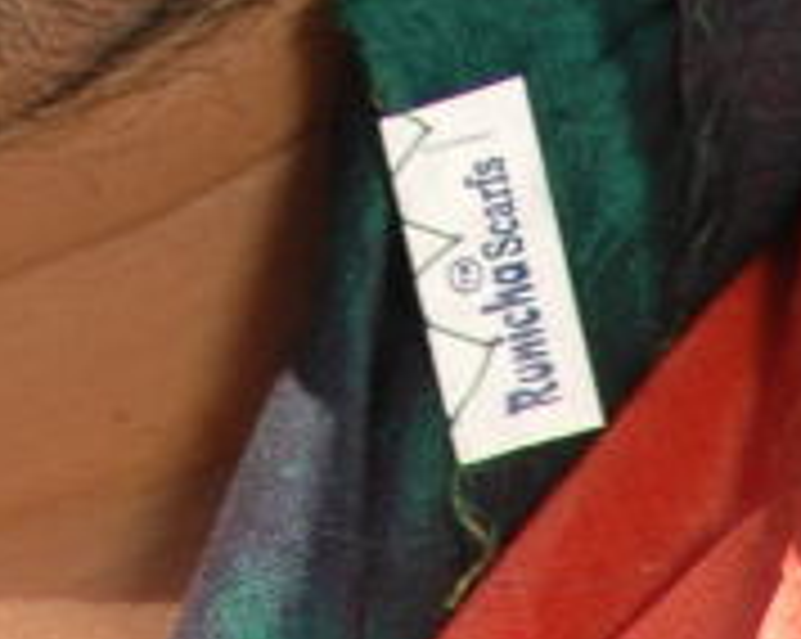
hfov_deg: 0.9
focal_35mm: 2186
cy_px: -1089
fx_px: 51766
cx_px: -248
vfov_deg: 0.7
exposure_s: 1/320
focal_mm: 270
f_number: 8
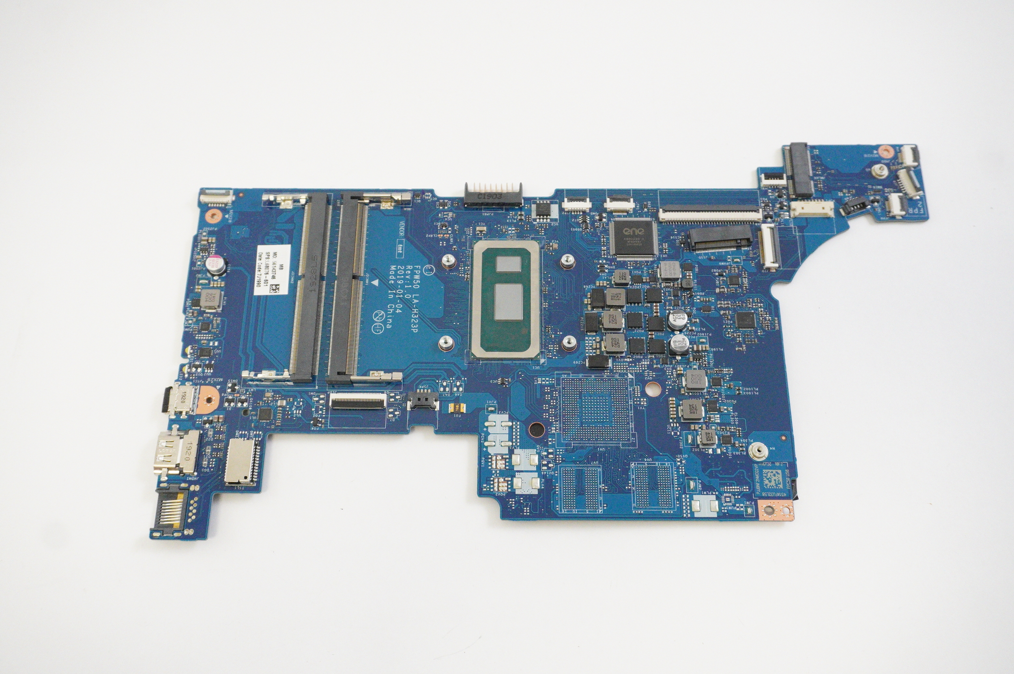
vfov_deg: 38.3
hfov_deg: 55.1
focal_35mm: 34
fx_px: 971
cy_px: 337
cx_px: 507
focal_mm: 23
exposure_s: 1/200
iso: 5000
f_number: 5.6
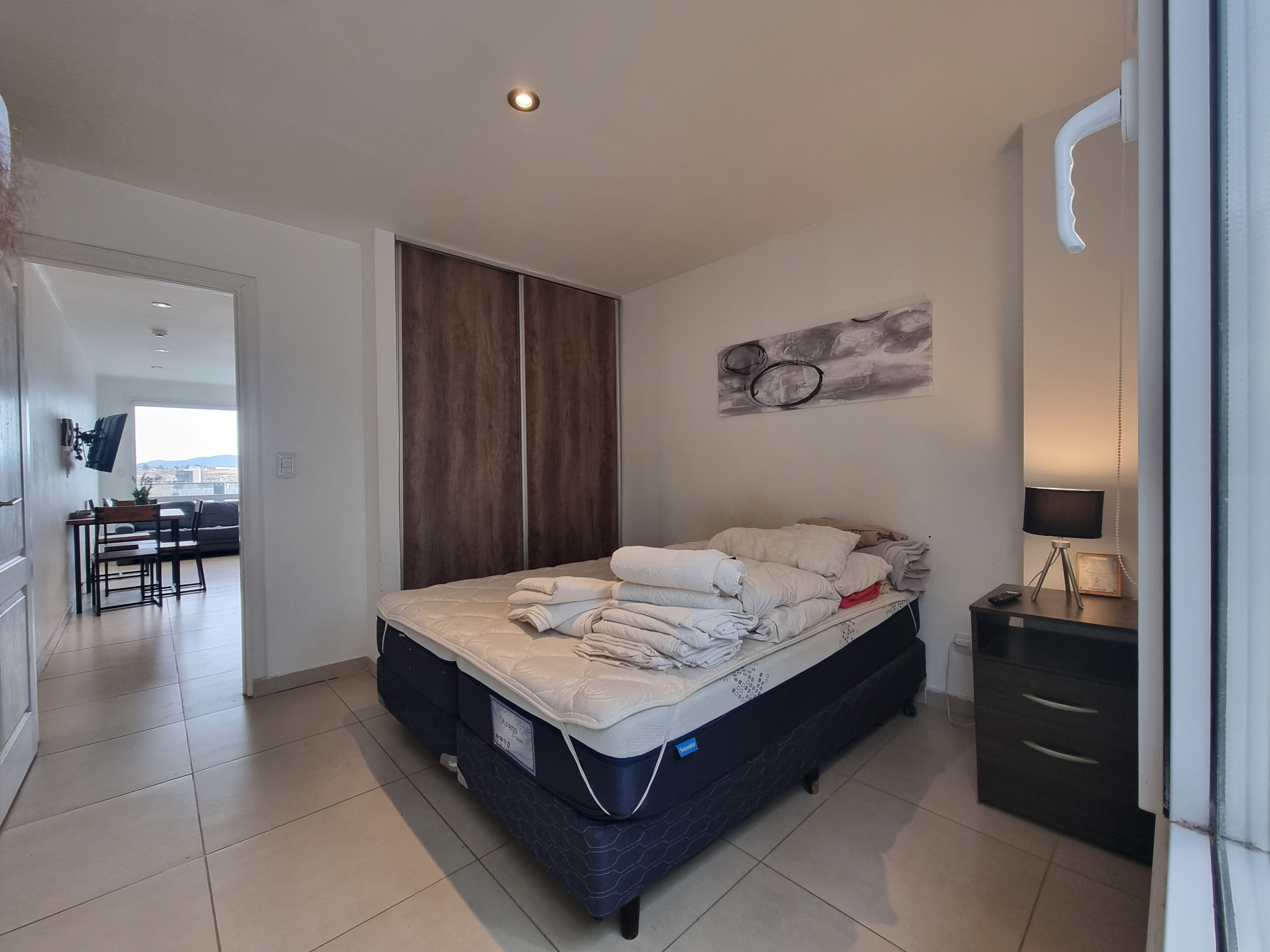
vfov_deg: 89.9
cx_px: 635
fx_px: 477
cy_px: 476
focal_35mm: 13
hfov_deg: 106.2
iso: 125
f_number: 2.2
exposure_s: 1/60
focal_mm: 2.2
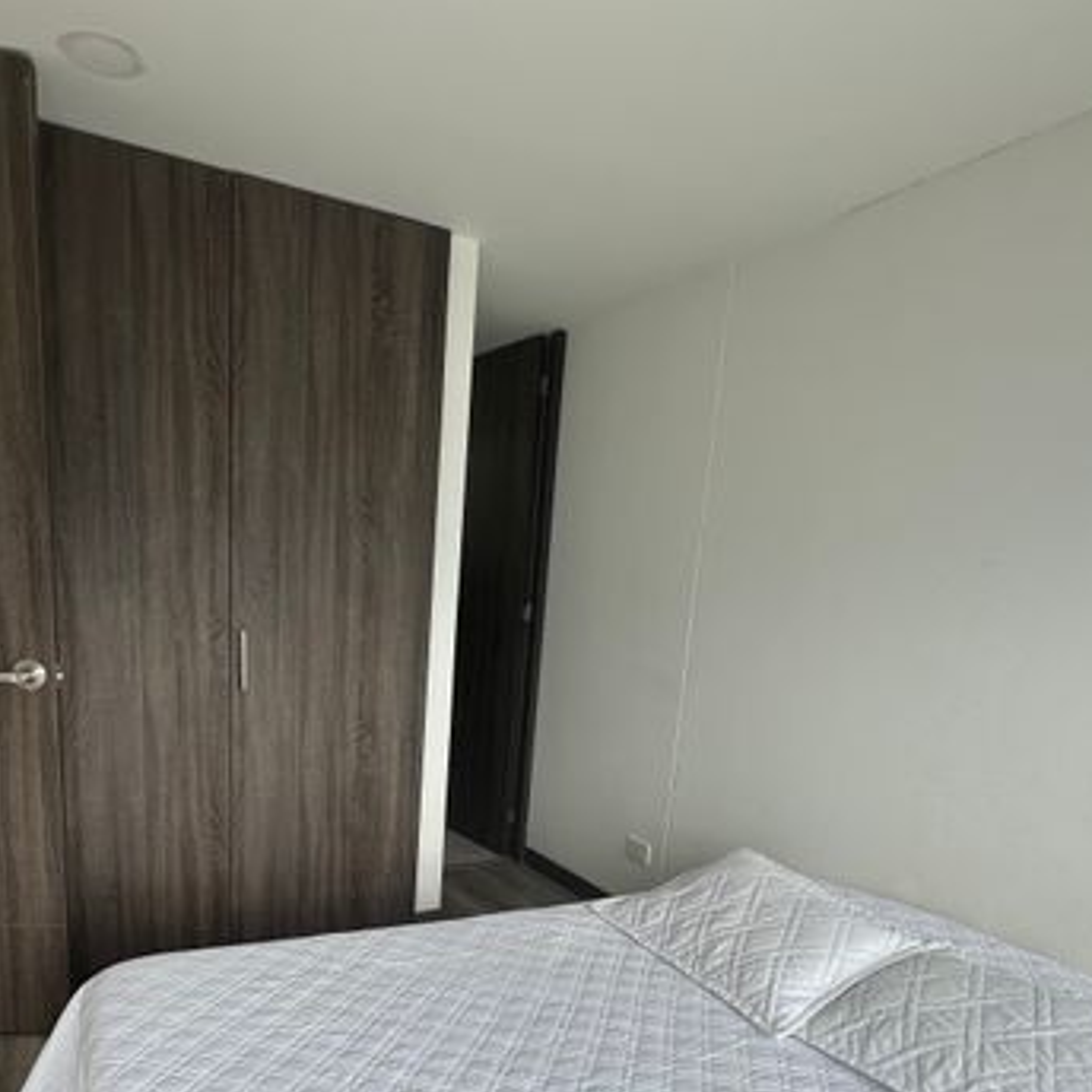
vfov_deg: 62.4
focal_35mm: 24
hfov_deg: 64.7
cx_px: 465
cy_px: 778
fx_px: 857
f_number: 2.2
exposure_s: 1/272
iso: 40
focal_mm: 2.22
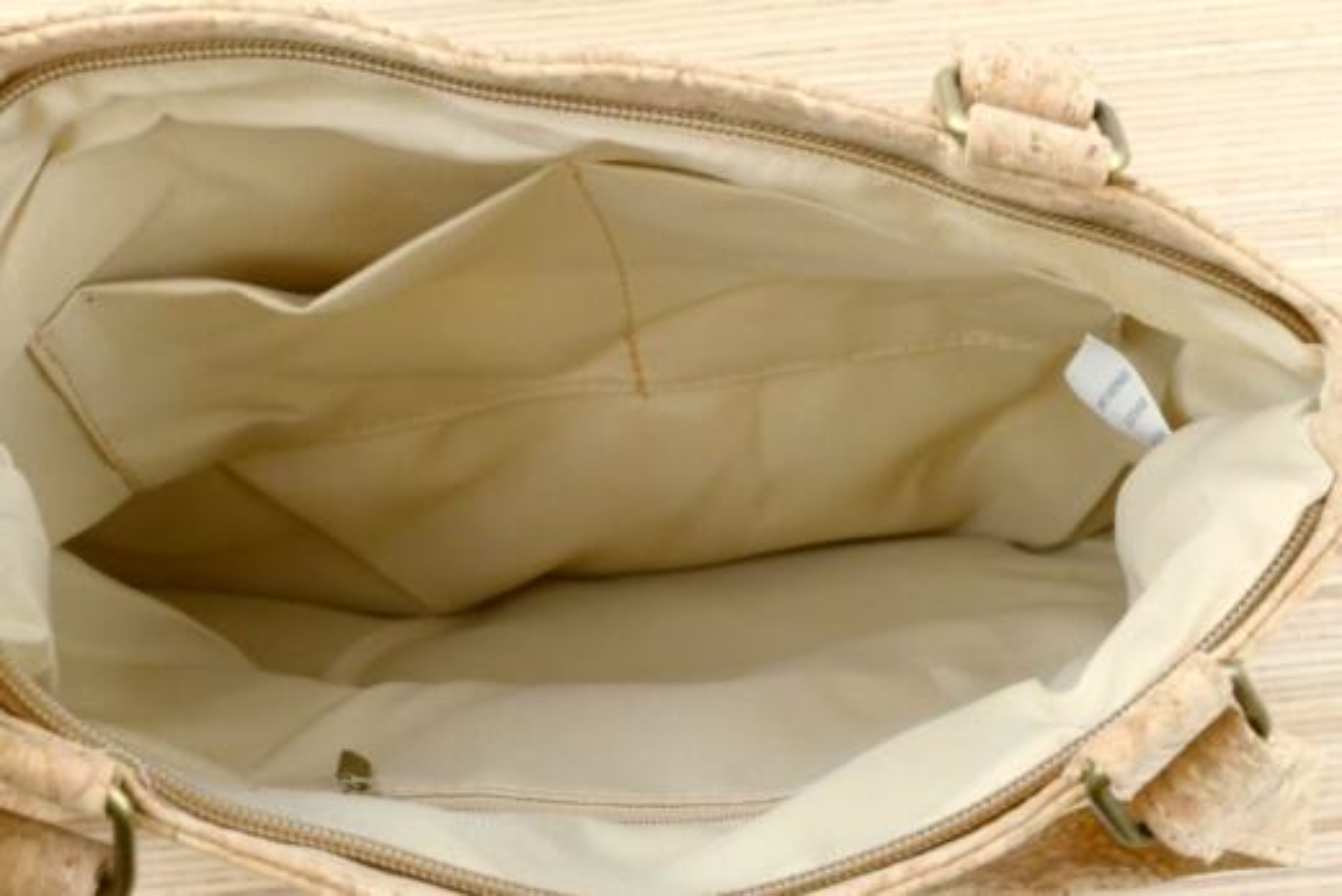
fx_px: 2834
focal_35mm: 76
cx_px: 671
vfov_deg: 18.0
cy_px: 448
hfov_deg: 26.6
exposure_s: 1/40
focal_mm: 27.56
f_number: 8
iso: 1600
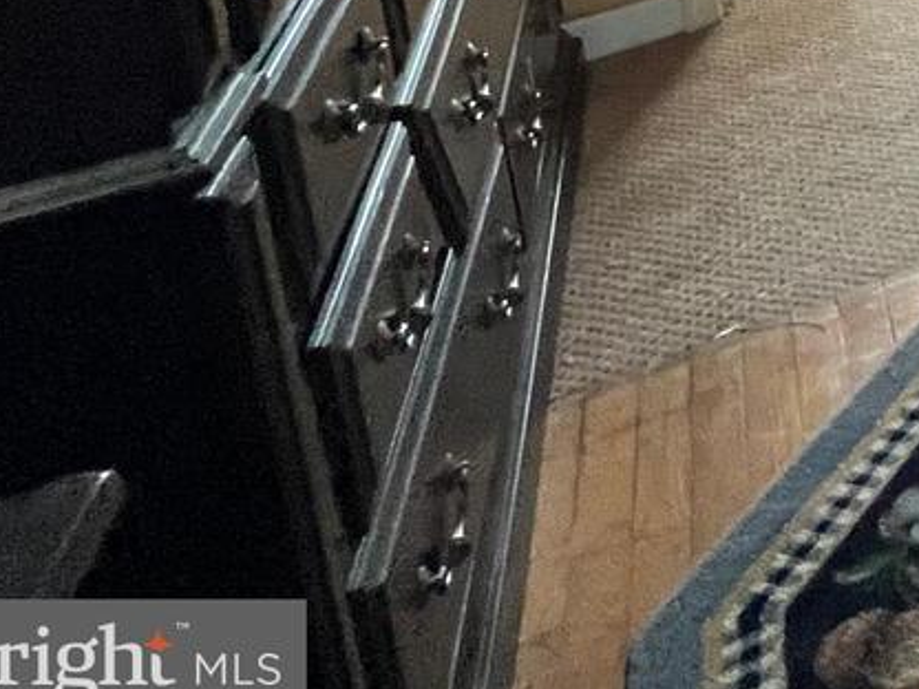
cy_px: -466
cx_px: 1509
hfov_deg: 25.4
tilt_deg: -9.7
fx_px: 1195
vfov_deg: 22.7
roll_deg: +1.0
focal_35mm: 45
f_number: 1.8
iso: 400
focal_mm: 1.57
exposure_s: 1/60
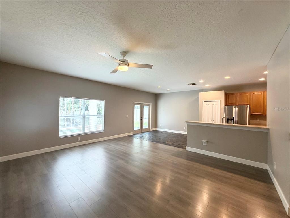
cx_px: 145
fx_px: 117
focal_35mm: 14
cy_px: 109
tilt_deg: +0.6
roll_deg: -0.4
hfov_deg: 102.1
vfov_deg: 85.7
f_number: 2.2
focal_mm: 2.22
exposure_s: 1/60
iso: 250
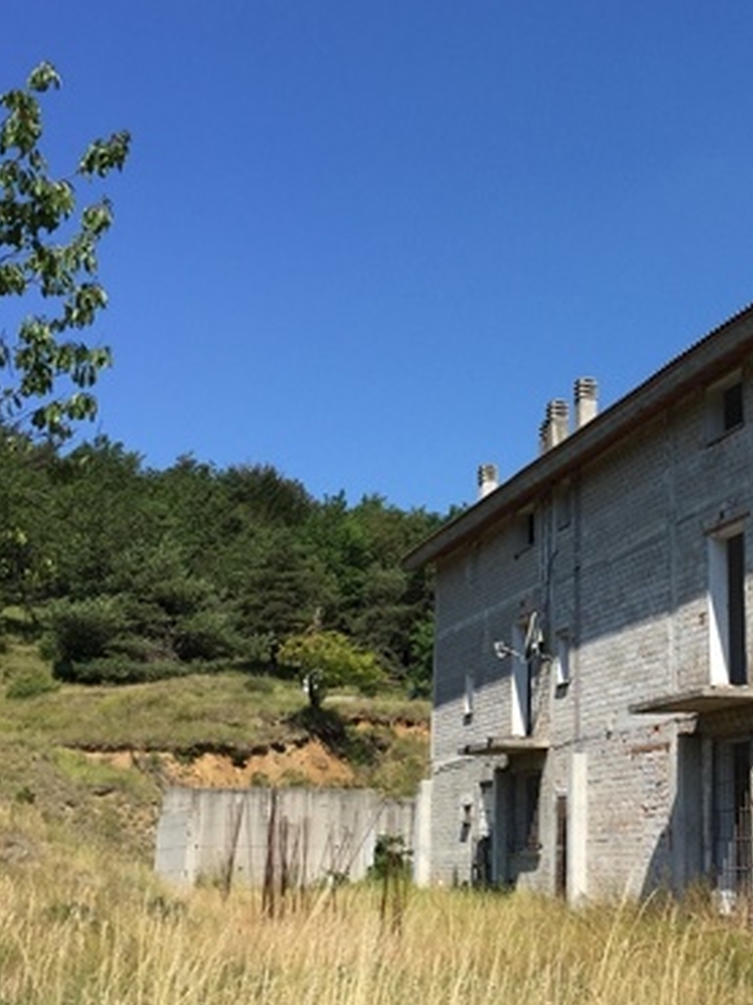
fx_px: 1451
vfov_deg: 38.2
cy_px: 474
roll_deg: +0.7
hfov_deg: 28.3
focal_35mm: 50
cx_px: 639
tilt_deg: +15.8
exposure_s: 1/2198
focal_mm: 4.15
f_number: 2.2
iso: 32
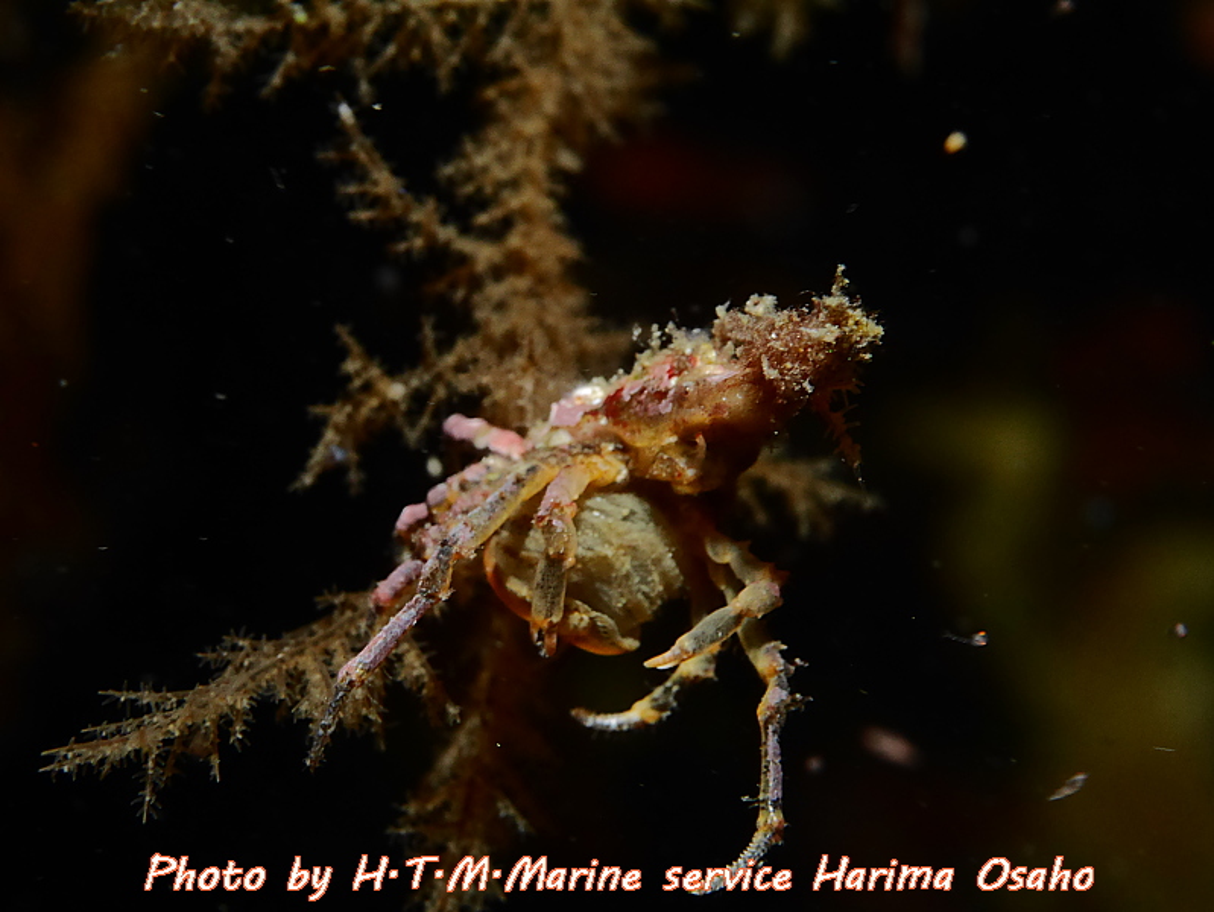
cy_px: 456
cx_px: 607
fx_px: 3158
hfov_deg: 21.8
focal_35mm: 90
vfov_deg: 16.4
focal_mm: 45
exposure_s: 1/100
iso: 2000
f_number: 11
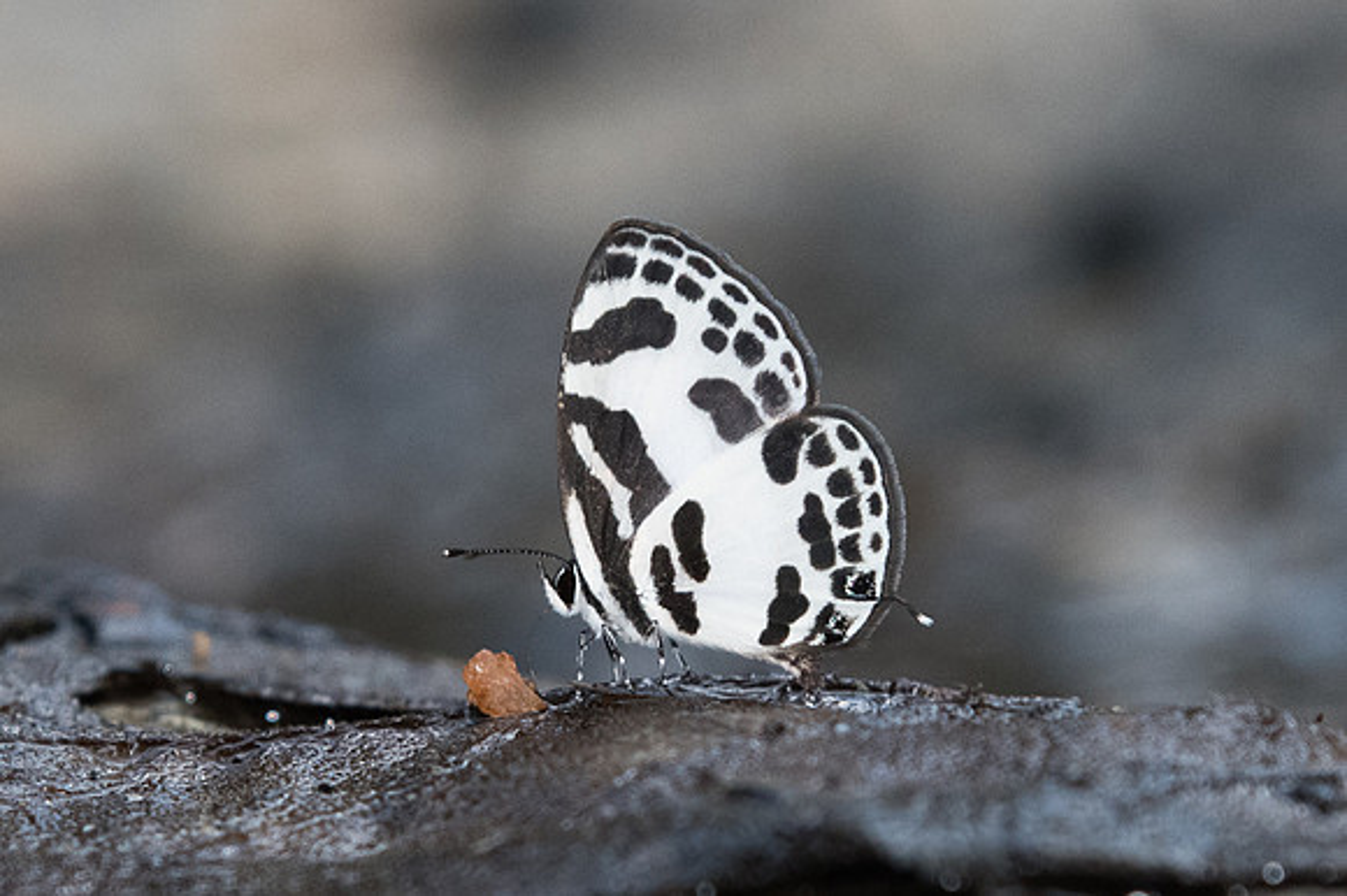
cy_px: 433
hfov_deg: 1.8
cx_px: 796
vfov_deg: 1.2
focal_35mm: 1136
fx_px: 42470
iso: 1000
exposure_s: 1/500
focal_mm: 320
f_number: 6
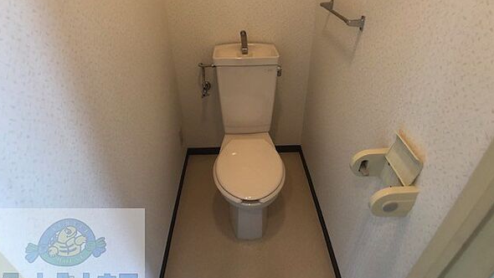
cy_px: 117
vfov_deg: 37.7
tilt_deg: -33.2
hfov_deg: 62.6
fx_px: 406
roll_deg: +3.0
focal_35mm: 31
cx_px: 245
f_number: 1.8
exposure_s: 1/15
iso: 50
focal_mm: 4
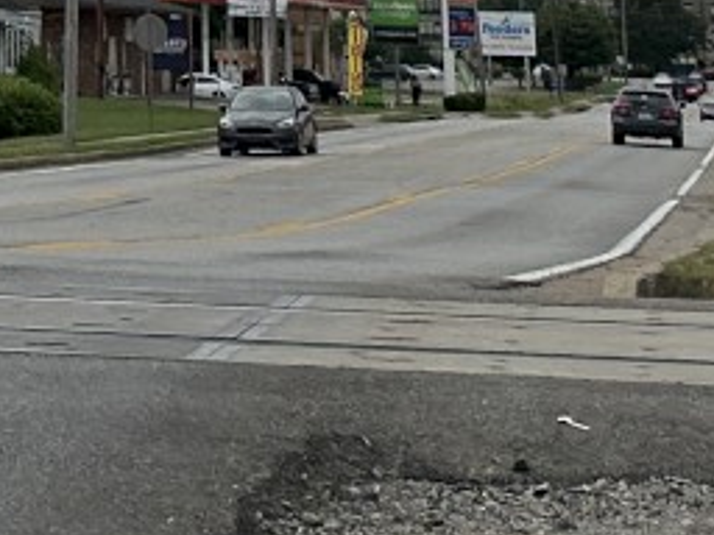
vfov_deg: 8.8
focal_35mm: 150
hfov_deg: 12.7
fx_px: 3094
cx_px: -209
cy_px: -850
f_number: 1.78
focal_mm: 6.86
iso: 80
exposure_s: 1/5848
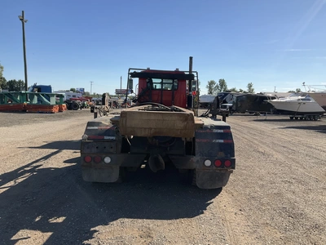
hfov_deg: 61.7
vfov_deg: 48.2
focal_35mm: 29
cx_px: 163
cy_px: 122
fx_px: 273
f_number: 1.8
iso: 25
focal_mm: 3
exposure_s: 1/1912
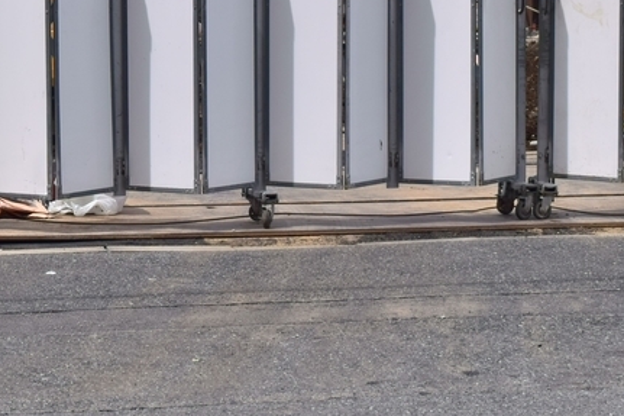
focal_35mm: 142
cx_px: 466
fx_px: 2460
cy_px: -77
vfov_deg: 9.5
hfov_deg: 14.4
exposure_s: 1/1000
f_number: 6.3
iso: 100
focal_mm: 34
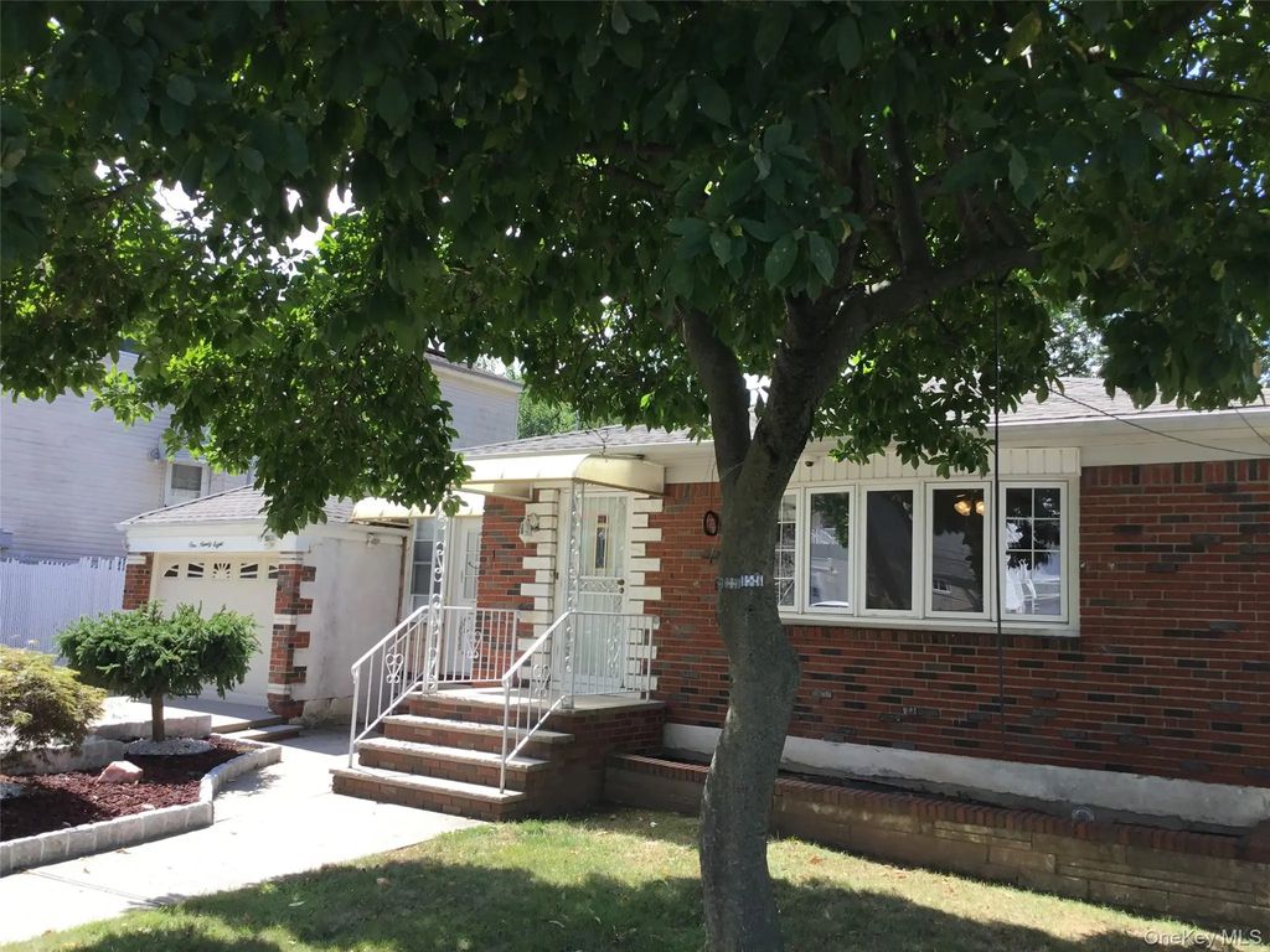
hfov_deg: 58.4
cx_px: 635
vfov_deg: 45.4
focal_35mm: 31
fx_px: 1137
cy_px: 476
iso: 25
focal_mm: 3.3
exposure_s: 1/344
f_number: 2.4
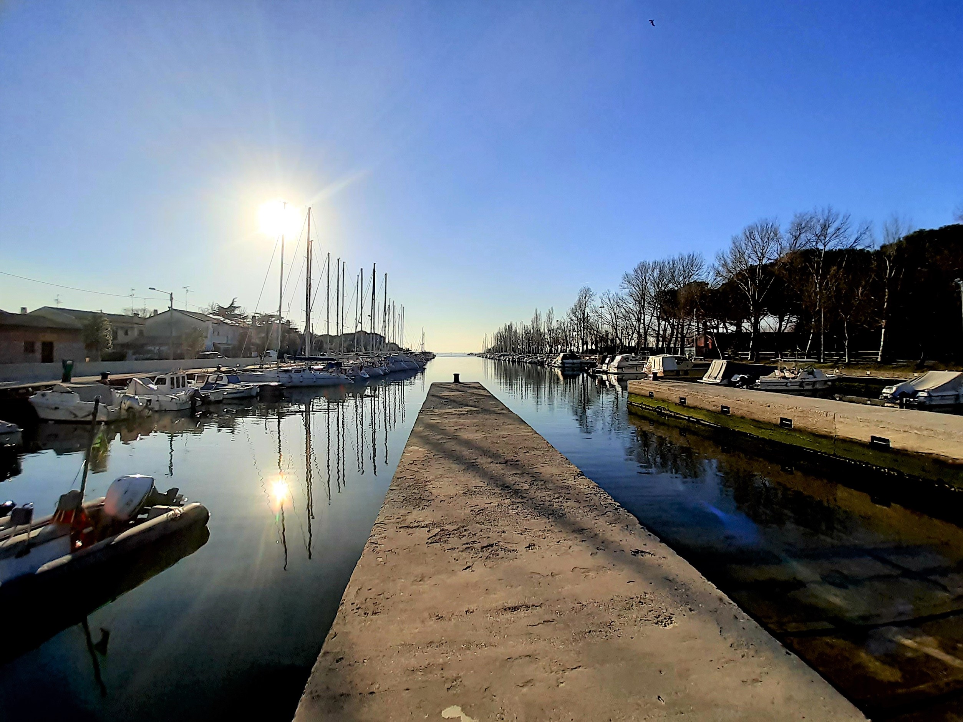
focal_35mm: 13
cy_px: 361
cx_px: 482
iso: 40
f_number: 2.2
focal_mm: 1.13
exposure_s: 1/3333
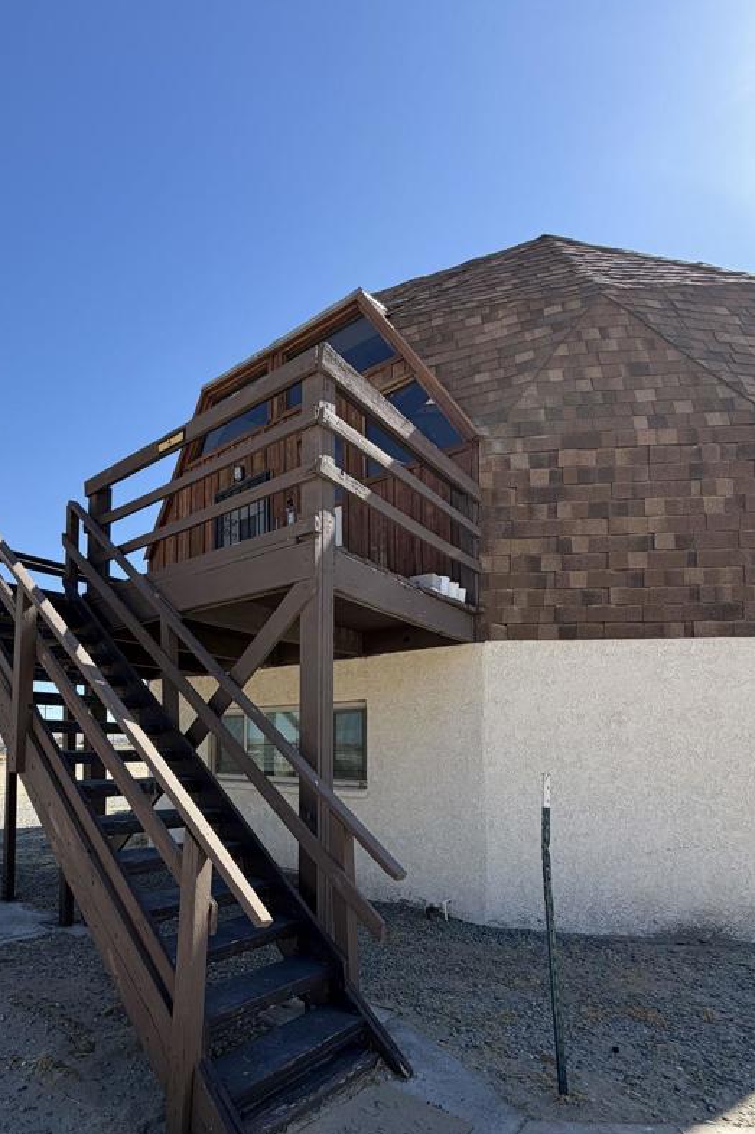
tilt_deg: +3.2
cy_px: 725
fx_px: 598
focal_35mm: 19
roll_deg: -0.7
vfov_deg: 84.8
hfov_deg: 62.6
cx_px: 241
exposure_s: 1/770
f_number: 2.2
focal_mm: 2.22
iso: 40
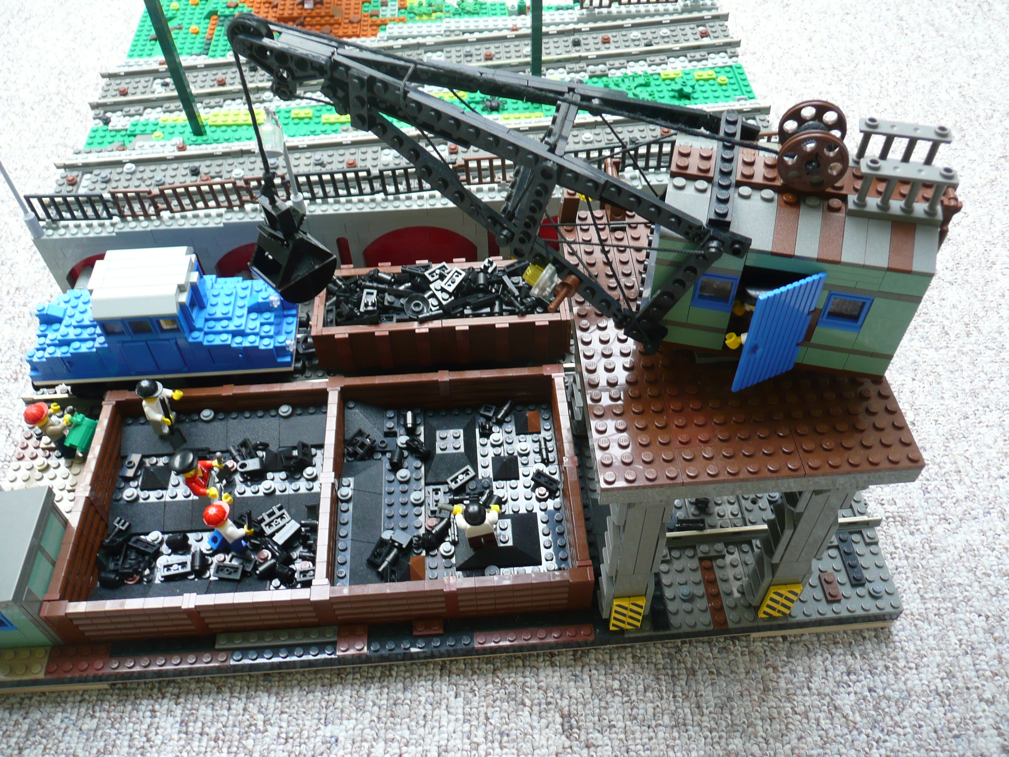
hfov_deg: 63.4
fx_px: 816
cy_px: 378
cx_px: 504
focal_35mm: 28
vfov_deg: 49.7
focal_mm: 4.6
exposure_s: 1/30
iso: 100
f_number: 3.3
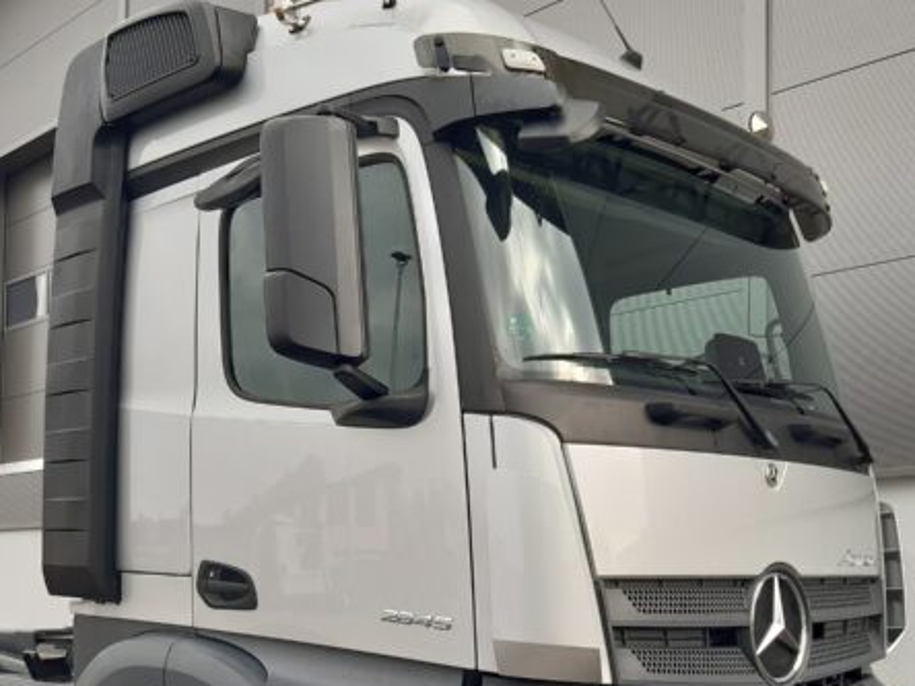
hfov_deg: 41.7
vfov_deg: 31.6
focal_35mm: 45
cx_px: 326
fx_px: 1189
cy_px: 511
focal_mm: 3.92
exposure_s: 1/494
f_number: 1.7
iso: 40
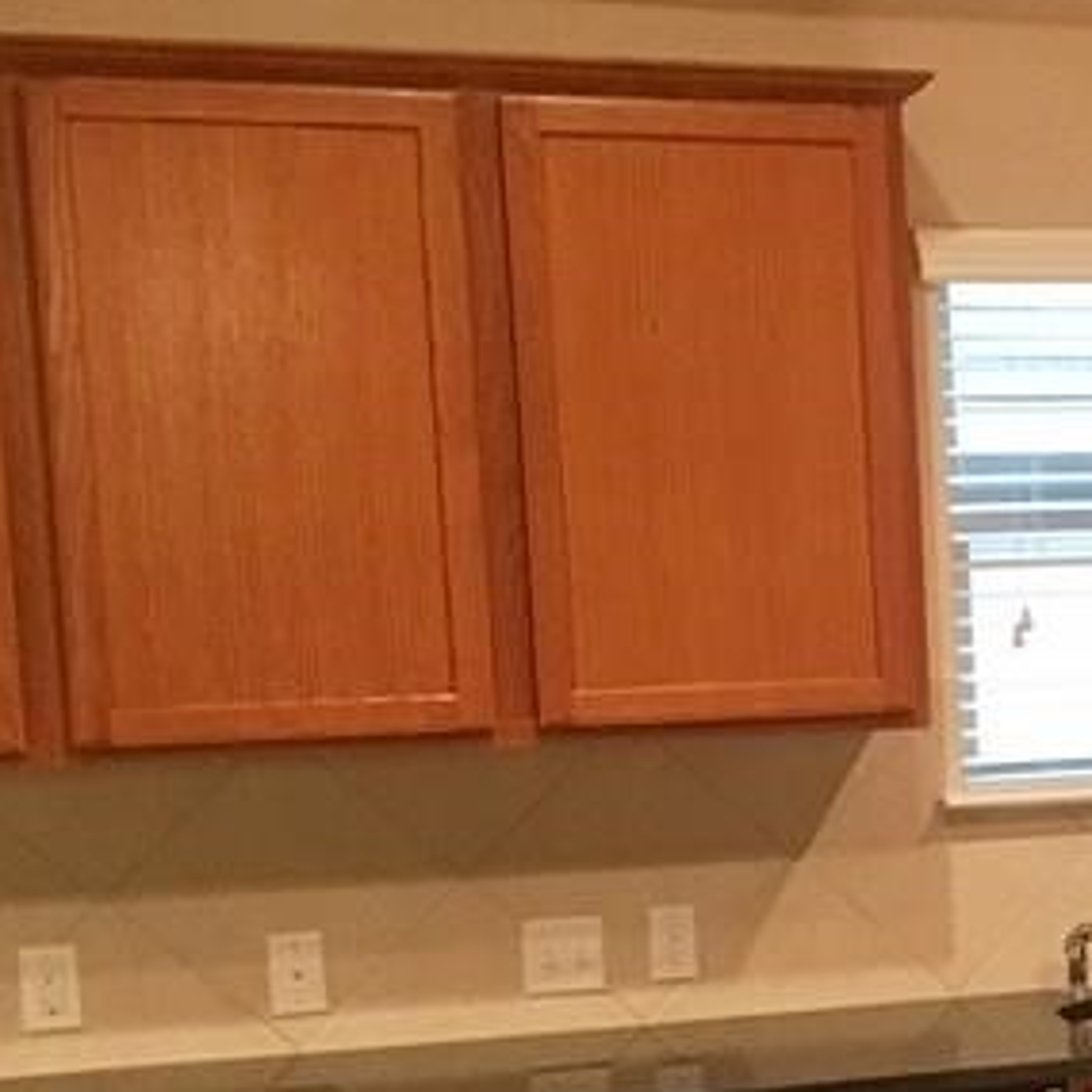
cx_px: 1705
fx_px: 3284
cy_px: 893
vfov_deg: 18.7
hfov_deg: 16.9
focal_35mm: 92
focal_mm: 4.15
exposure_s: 1/20
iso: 200
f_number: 2.2
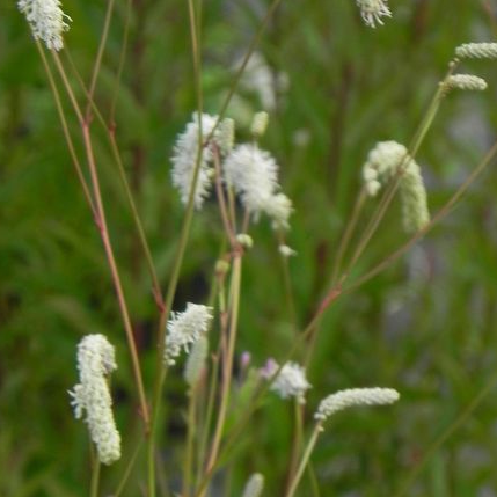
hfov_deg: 3.7
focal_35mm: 480
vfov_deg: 3.7
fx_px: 7797
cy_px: 239
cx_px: 207
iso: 160
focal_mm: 51.8
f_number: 5
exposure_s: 1/20
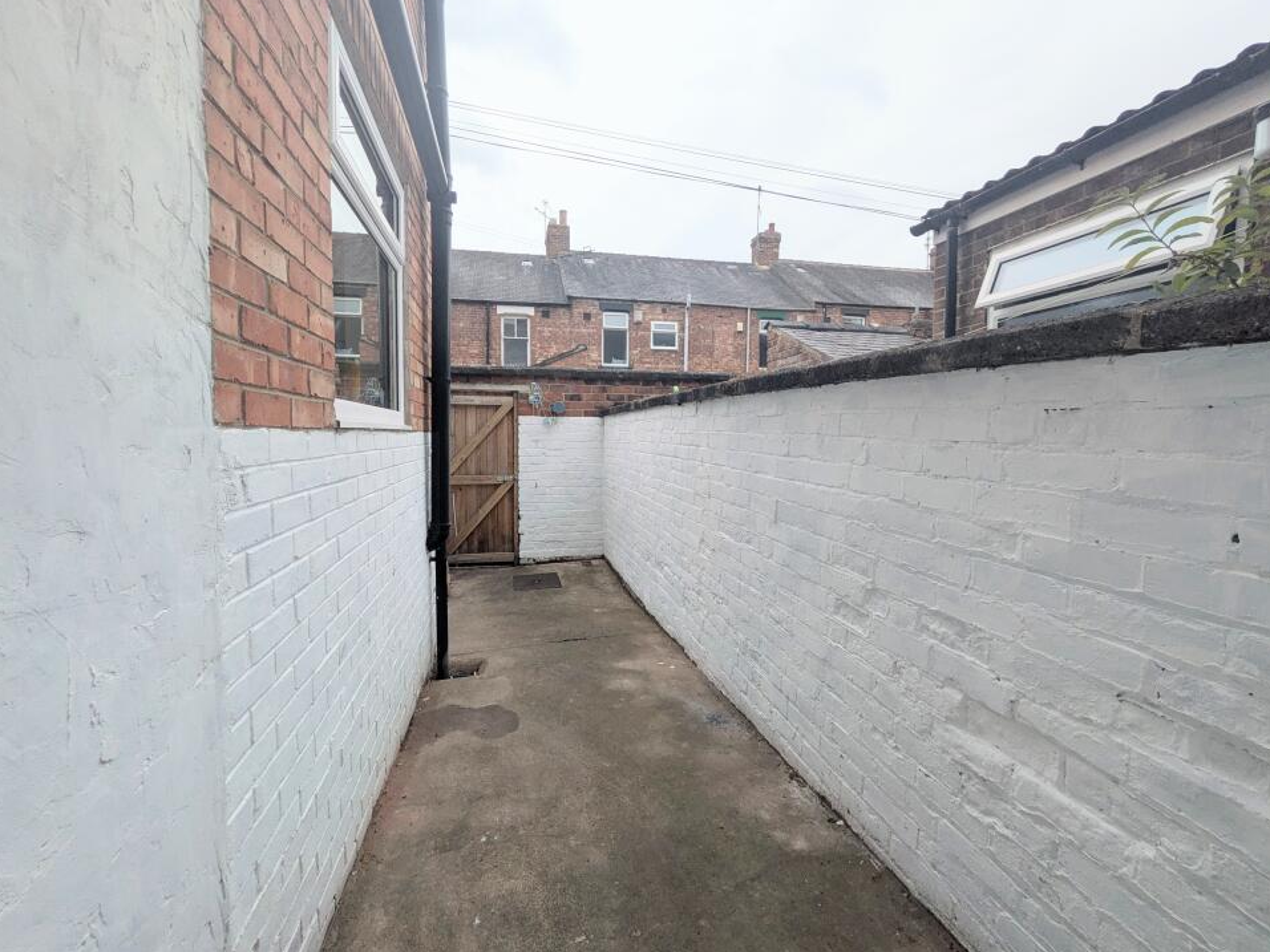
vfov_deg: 81.7
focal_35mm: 15
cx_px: 608
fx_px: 550
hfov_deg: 98.1
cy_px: 467
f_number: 2.2
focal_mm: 1.83
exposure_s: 1/576
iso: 51
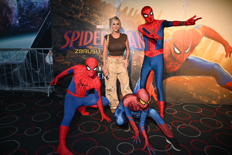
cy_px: 78
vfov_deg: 47.9
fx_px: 174
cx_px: 116
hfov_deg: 67.4
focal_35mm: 27
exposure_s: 1/250
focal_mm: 27
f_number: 5.6
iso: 1250
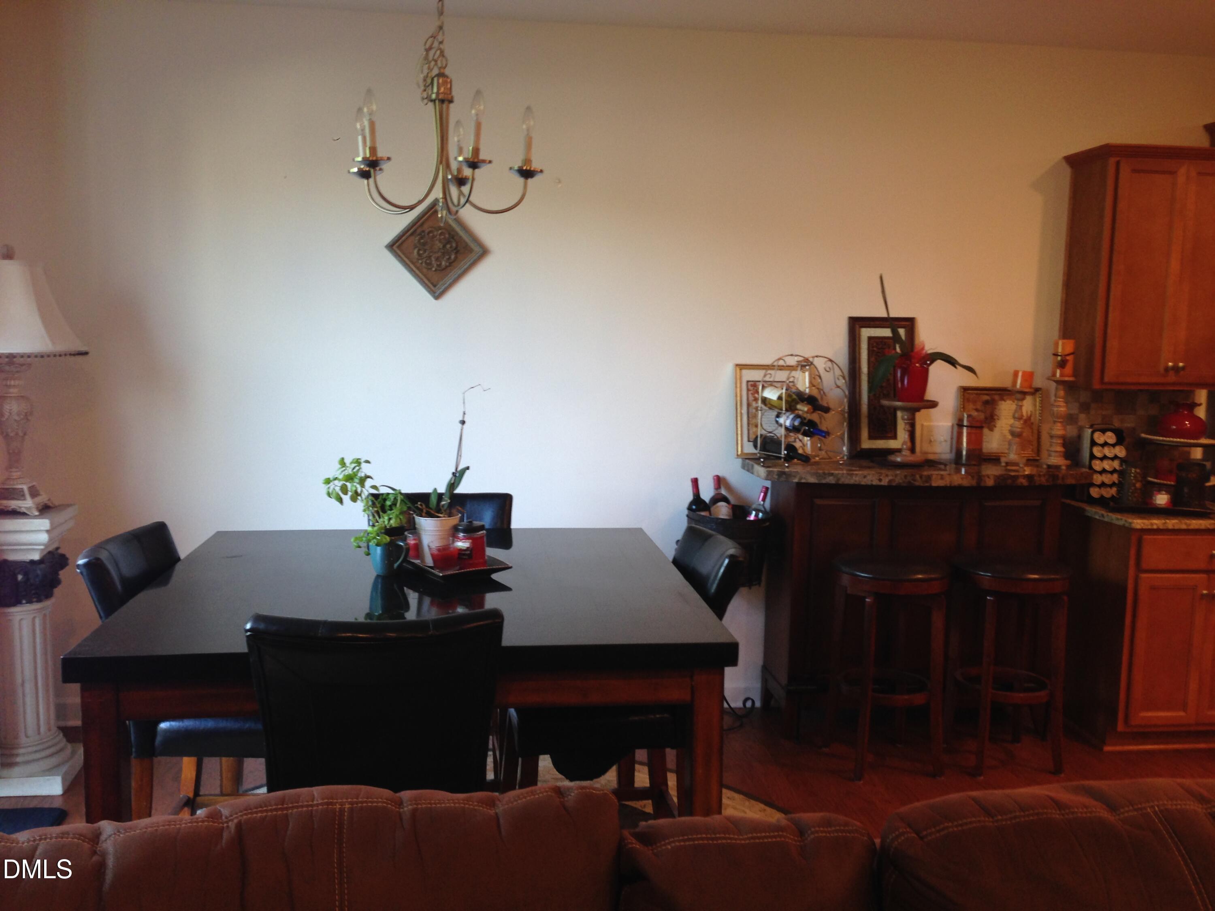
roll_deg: -0.7
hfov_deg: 55.4
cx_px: 608
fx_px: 1158
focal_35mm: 33
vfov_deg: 42.9
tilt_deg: -3.0
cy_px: 456
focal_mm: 4.12
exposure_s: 1/20
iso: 64
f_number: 2.4
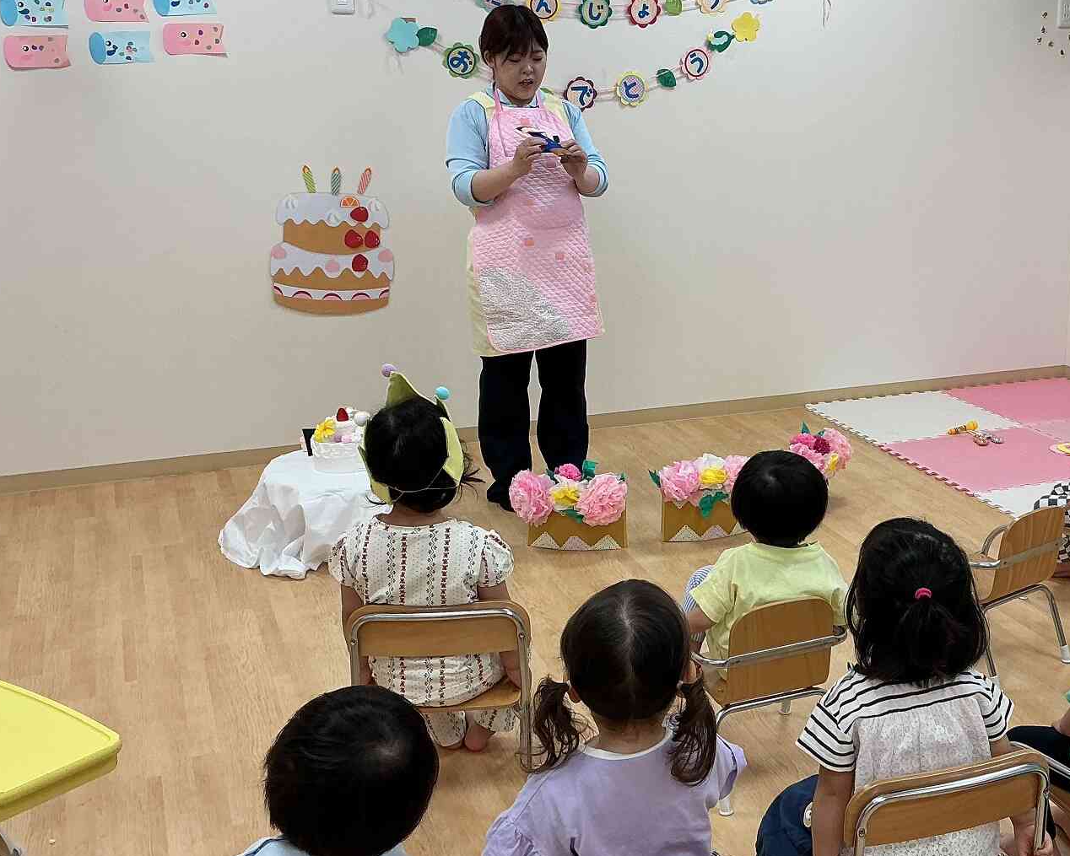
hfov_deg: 40.3
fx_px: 1425
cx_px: 770
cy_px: 419
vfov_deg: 33.4
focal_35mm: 45
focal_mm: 3
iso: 25
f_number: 1.8
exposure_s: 1/120
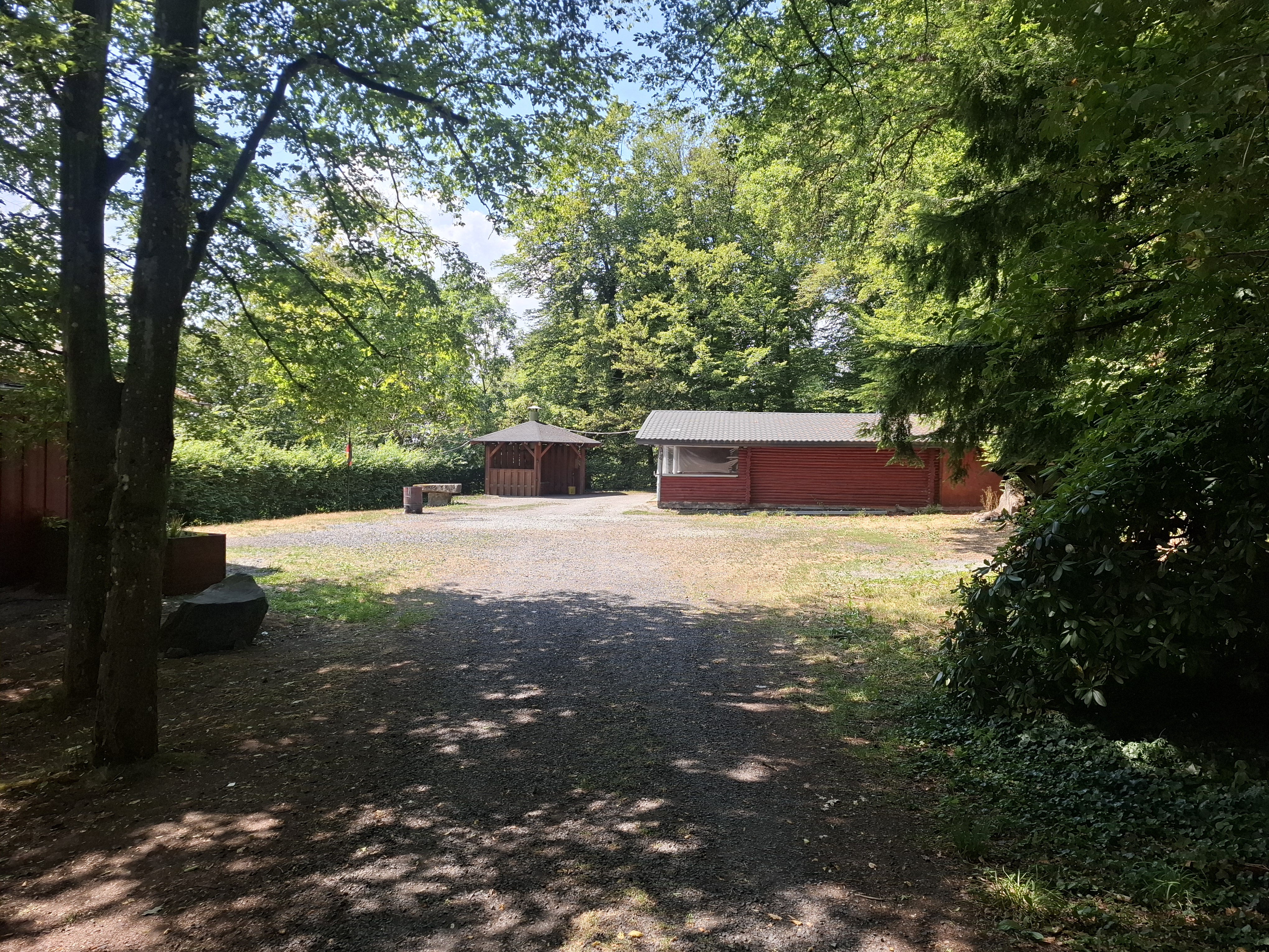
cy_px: 476
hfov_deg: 73.9
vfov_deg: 58.9
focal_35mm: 23
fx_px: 843
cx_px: 634
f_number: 1.8
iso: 50
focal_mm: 5.54
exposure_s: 1/753
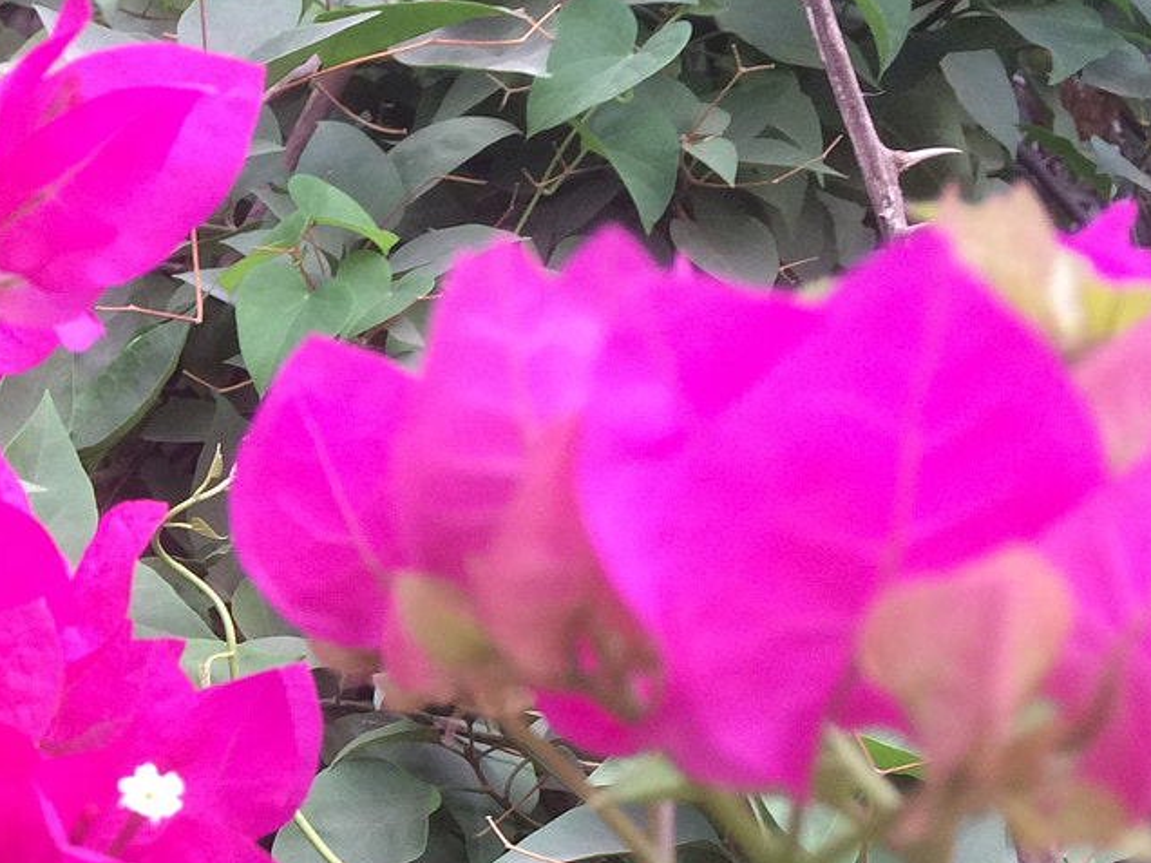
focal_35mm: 73
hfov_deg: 24.3
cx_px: -221
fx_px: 2427
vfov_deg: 19.8
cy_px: 778
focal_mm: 4.15
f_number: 2.2
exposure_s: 1/100
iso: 64
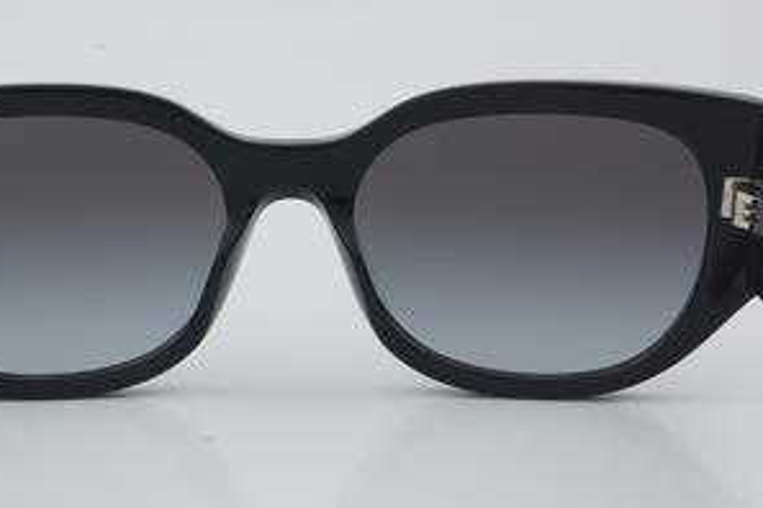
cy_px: 239
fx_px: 2140
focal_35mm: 101
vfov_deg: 13.6
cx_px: 290
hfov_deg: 20.2
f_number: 32
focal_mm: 50
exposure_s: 1/3
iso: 100
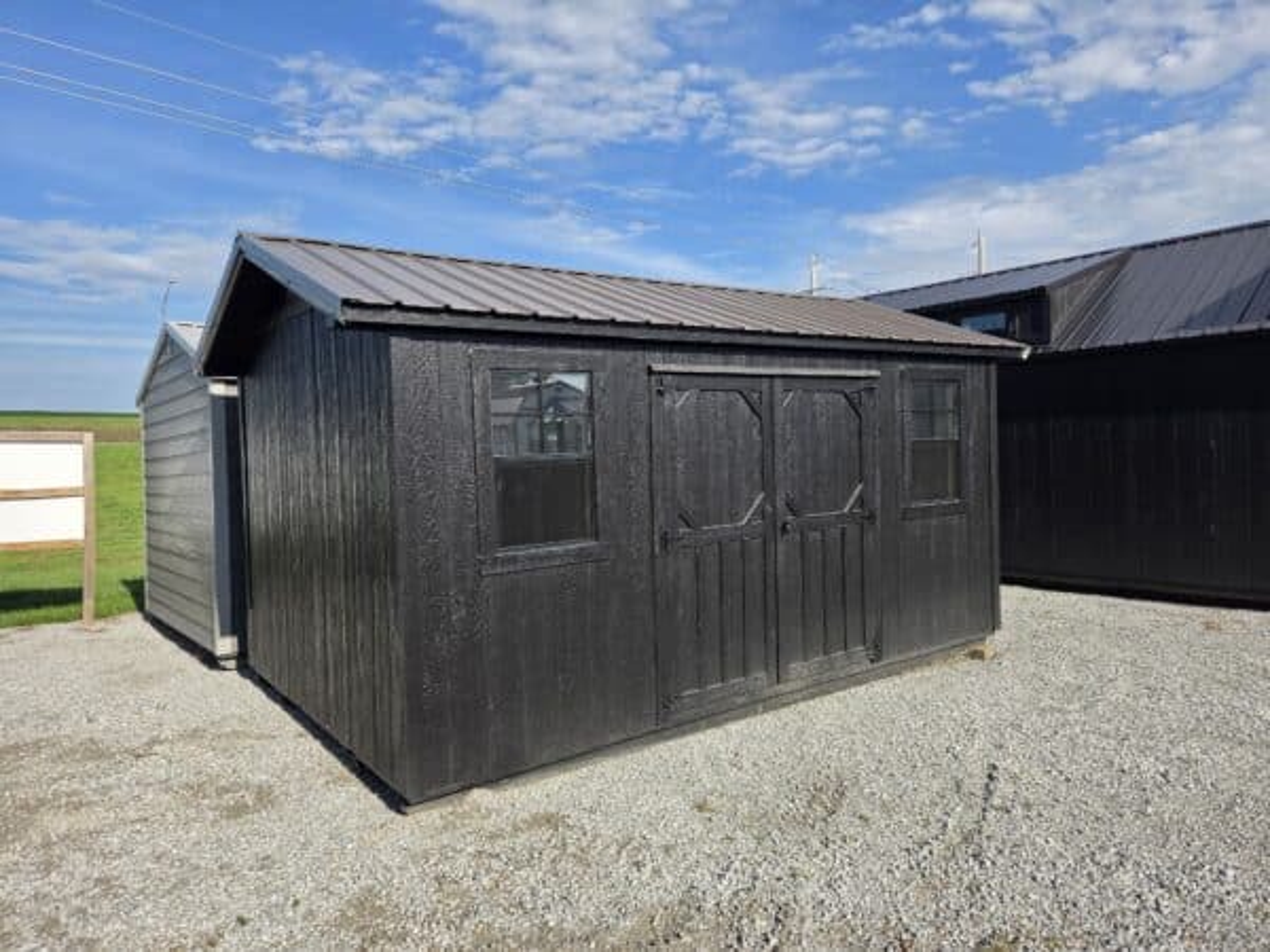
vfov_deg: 58.9
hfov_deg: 73.9
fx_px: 844
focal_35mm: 23
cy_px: 476
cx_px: 635
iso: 80
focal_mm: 5.4
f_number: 1.8
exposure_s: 1/3455
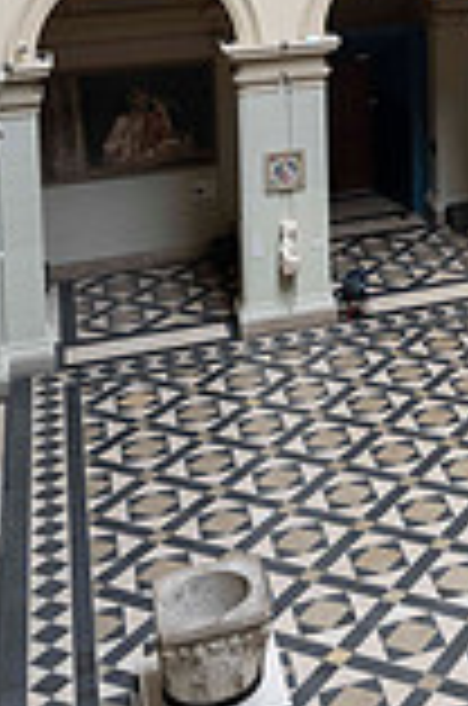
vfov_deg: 26.2
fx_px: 1351
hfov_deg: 18.2
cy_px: -135
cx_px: 621
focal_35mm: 69
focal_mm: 24
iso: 400
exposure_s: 1/50
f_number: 4
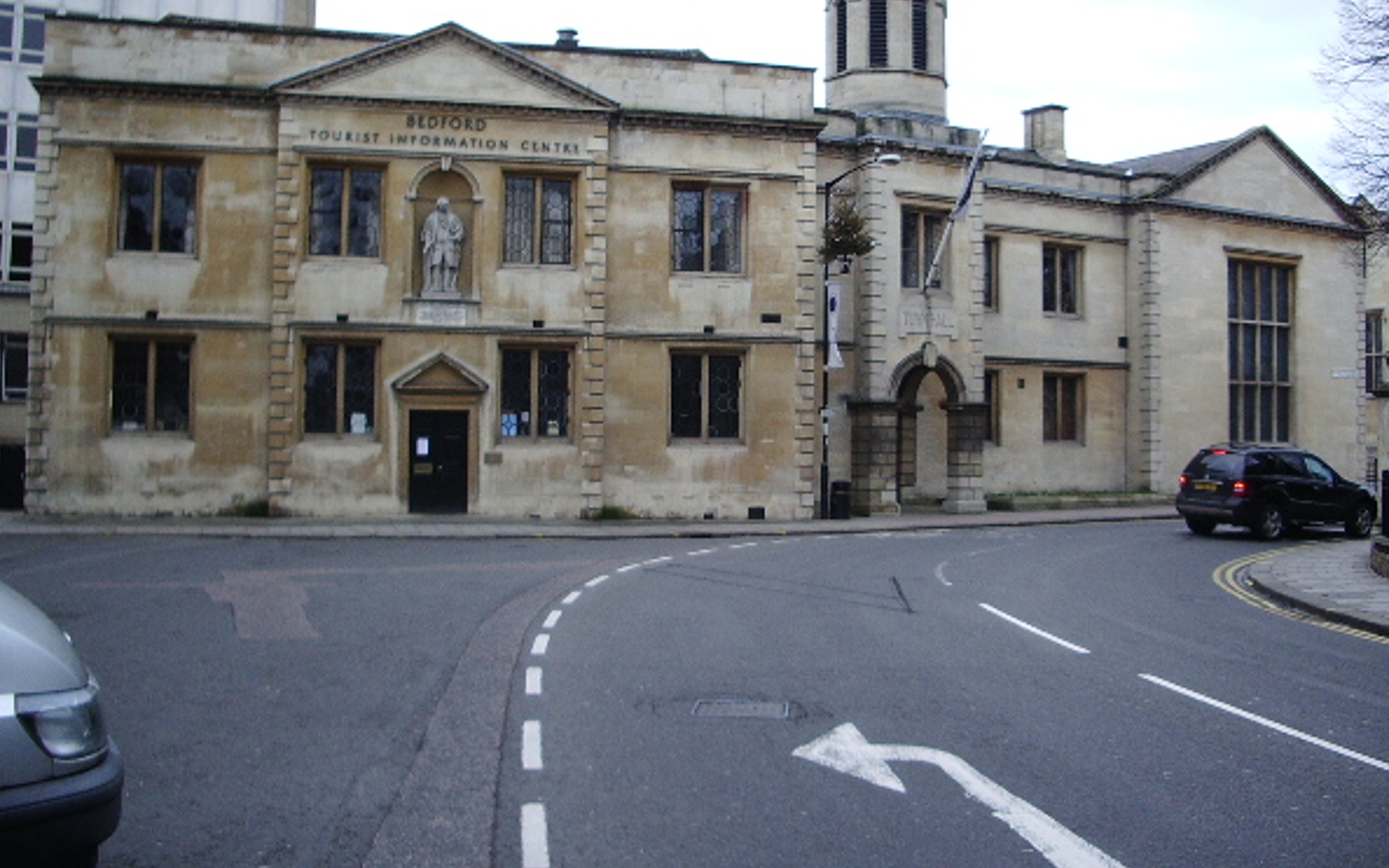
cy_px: 349
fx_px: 1514
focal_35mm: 40
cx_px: 709
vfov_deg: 31.9
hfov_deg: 49.3
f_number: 2.6
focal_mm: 5.8
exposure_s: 1/80
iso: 100
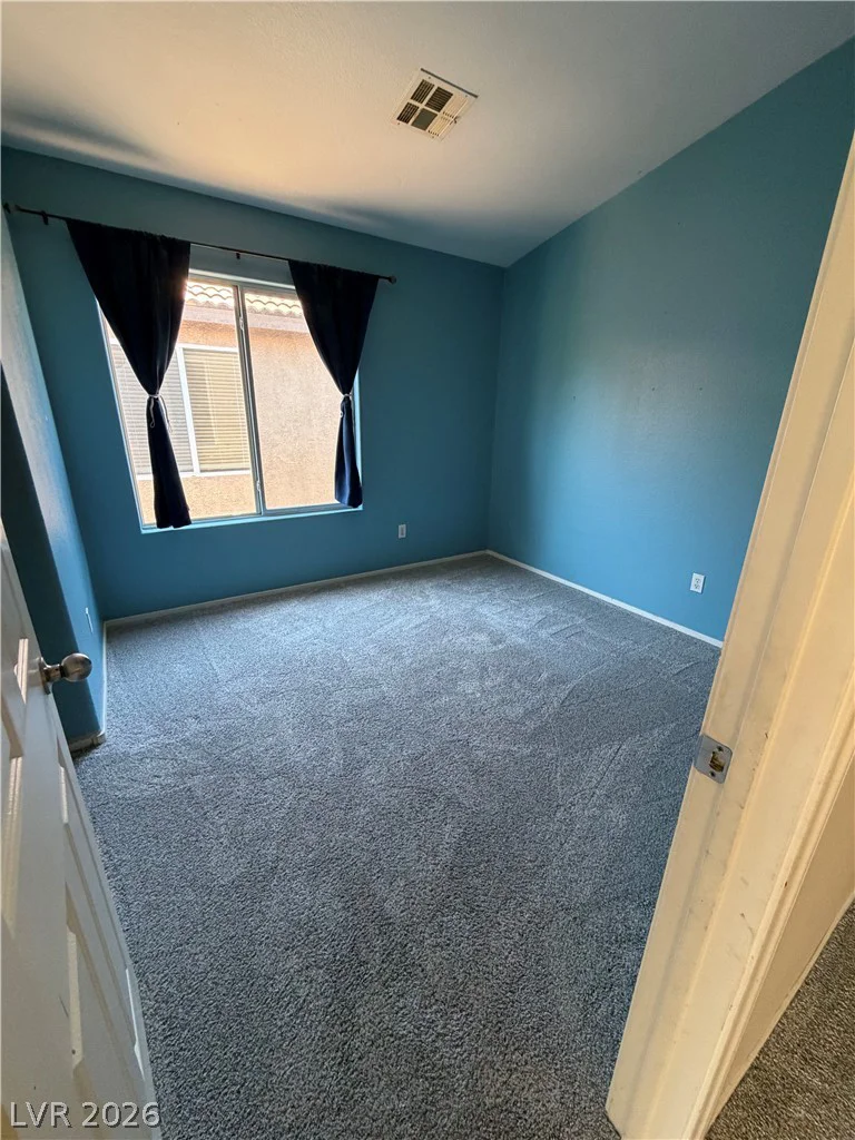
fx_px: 461
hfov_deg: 85.7
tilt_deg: -18.1
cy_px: 570
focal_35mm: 14
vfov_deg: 102.1
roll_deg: -1.0
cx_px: 428
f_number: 2.2
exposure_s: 1/80
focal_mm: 2.22
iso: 320
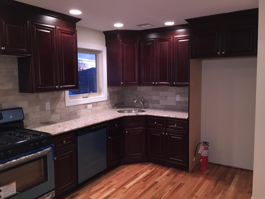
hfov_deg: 61.7
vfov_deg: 48.2
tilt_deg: -3.9
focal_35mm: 29
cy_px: 100
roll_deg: +0.8
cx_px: 132
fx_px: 222
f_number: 2.2
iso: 125
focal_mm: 4.15
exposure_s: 1/24
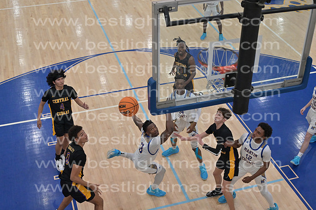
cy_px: 105
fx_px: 439
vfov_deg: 27.0
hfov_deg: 39.6
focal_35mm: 50
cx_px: 158
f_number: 4
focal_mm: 50
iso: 5000
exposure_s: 1/800
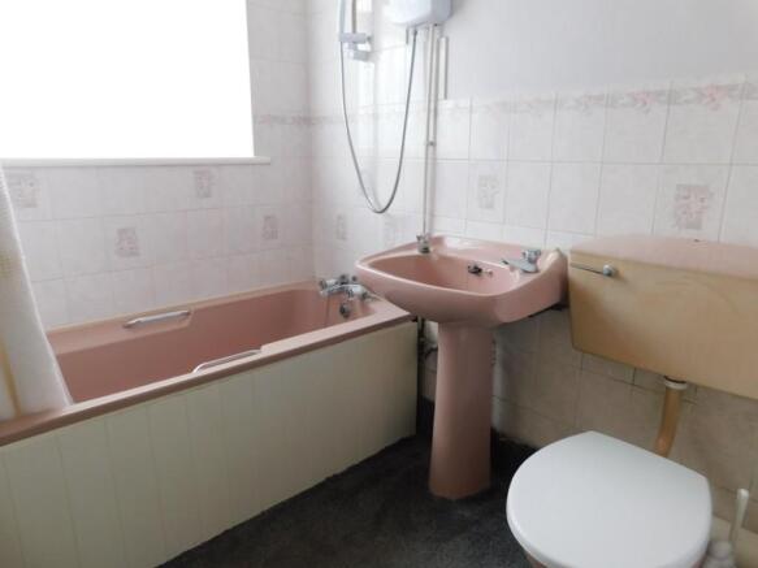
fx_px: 504
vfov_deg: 58.9
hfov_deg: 73.9
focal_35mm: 23
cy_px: 284
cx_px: 379
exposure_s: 1/30
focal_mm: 4
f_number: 3
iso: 160
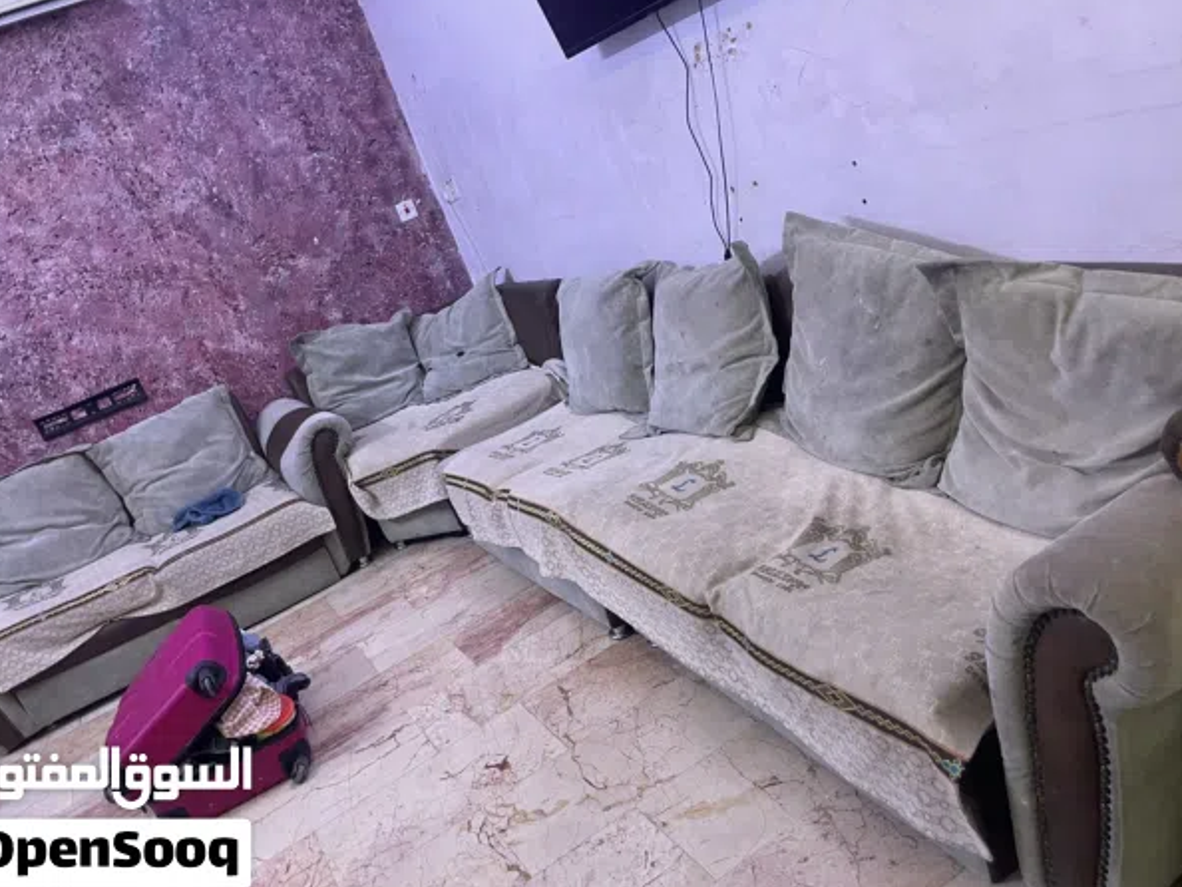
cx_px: 551
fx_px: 956
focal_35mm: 28
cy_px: 459
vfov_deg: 49.8
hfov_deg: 63.4
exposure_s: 1/60
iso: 250
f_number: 1.6
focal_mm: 4.2
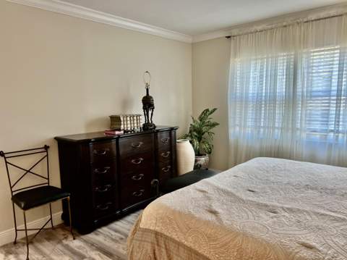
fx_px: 260
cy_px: 130
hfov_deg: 67.4
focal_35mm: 26
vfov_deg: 53.0
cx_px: 174
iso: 64
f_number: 1.5
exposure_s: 1/60
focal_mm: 5.7
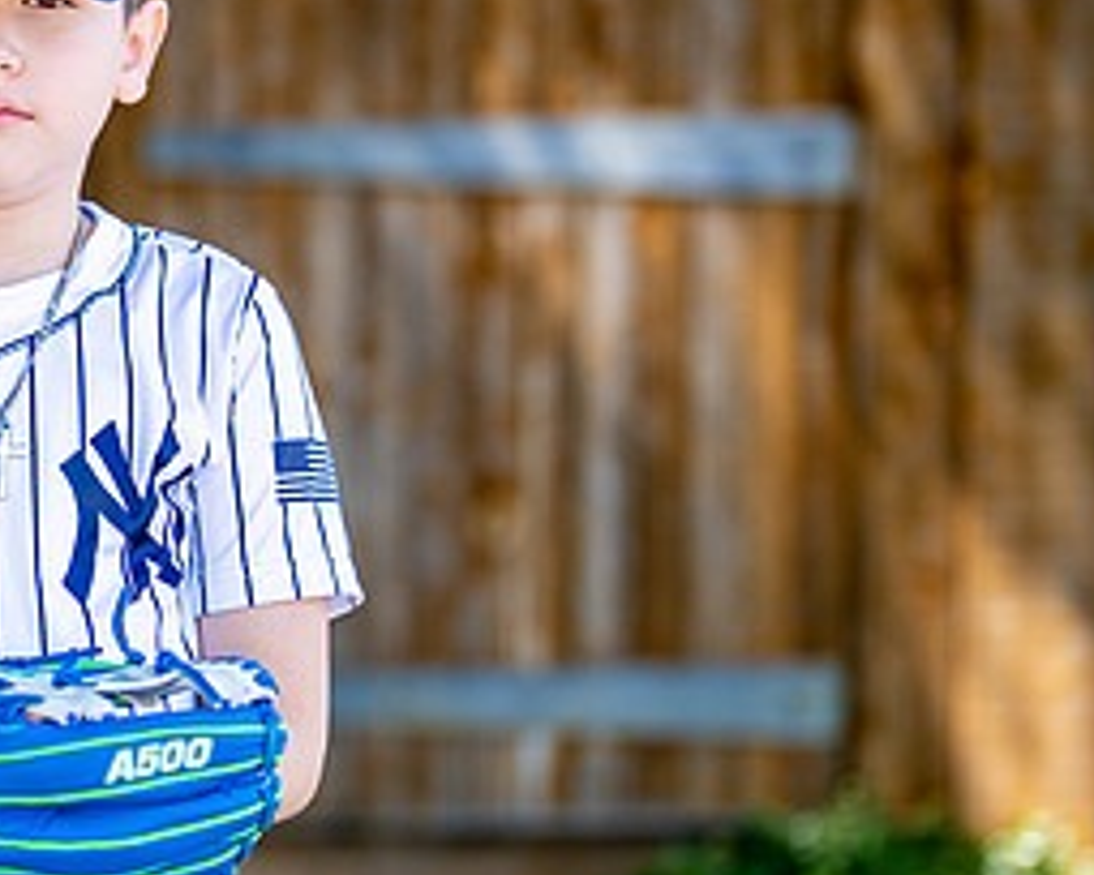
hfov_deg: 12.9
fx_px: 4760
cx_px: -30
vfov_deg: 10.5
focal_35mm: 147
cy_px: 381
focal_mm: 50
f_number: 1.2
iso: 100
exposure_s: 1/1250
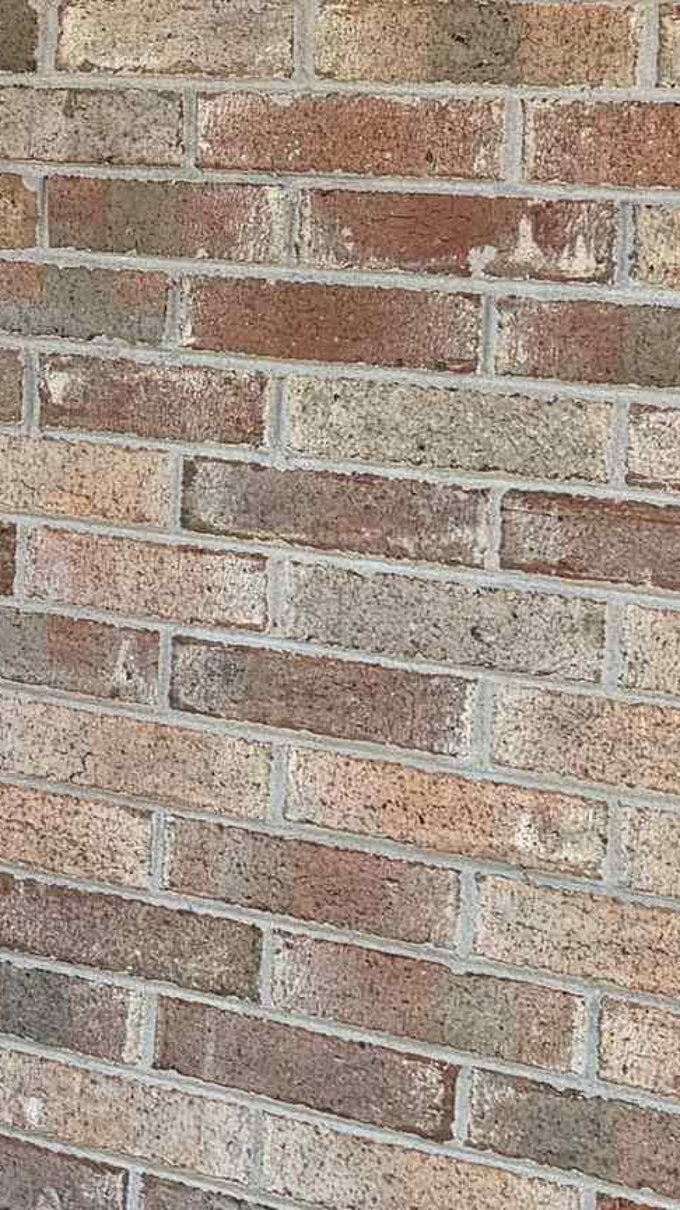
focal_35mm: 93
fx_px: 2981
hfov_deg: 10.6
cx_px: -1096
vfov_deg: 22.5
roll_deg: -1.7
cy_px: 179
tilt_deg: -1.5
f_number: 1.78
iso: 100
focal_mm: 6.76
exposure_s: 1/602
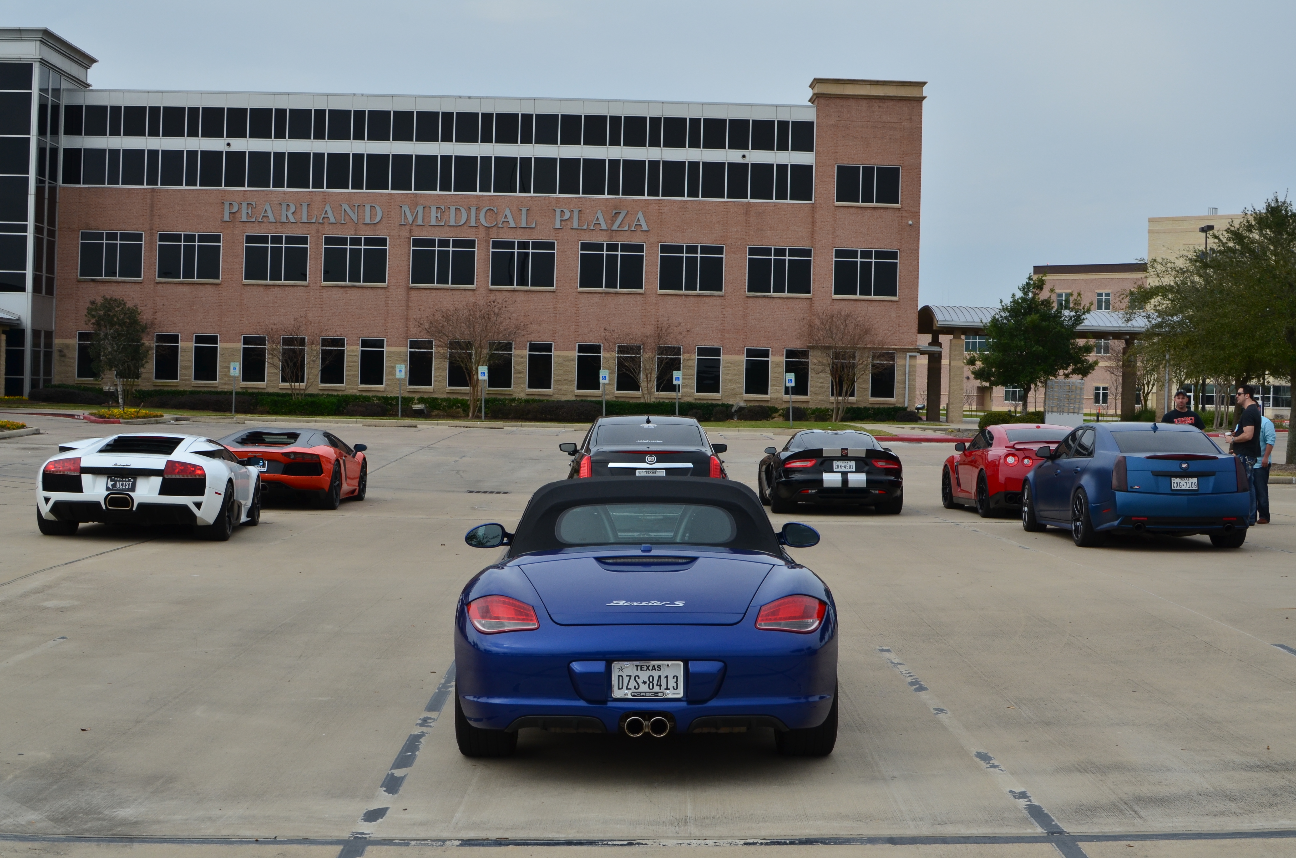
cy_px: 429
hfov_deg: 37.9
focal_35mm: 52
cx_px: 648
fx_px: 1886
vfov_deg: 25.6
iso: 200
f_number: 11
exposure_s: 1/400
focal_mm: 35
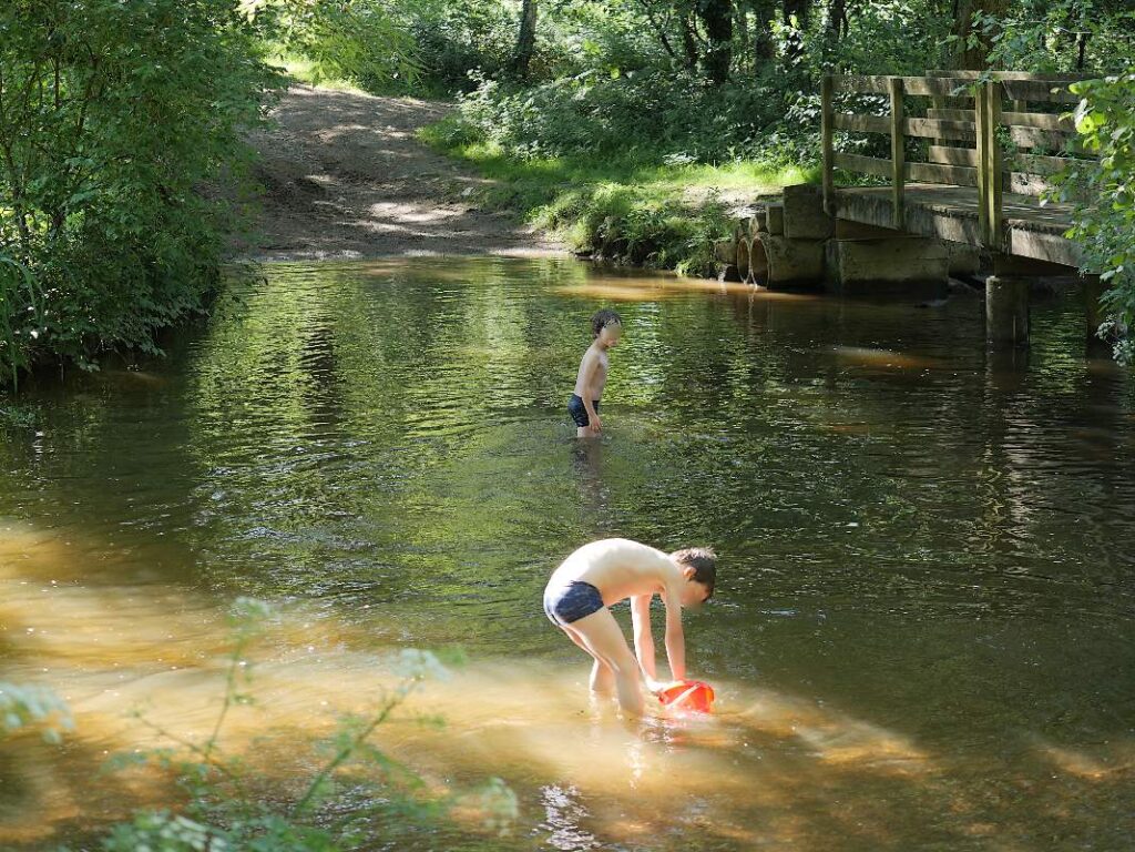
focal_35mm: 76
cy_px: 426
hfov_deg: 25.7
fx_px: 2492
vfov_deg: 19.4
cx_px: 568
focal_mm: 38
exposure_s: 1/125
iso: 200
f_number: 2.8
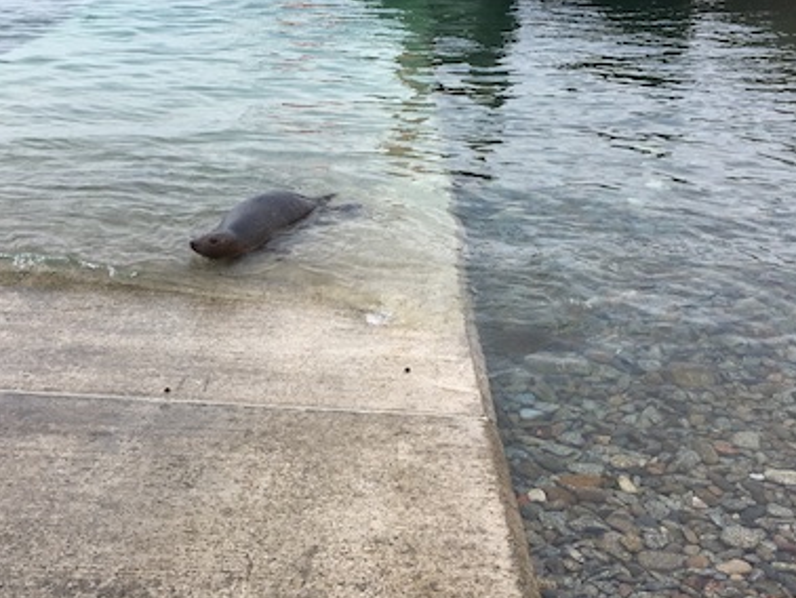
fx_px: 1058
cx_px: 259
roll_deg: -0.3
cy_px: 288
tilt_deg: -25.0
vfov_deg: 31.5
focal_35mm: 46
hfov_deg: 40.7
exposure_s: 1/1131
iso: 25
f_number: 2.2
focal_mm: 4.15
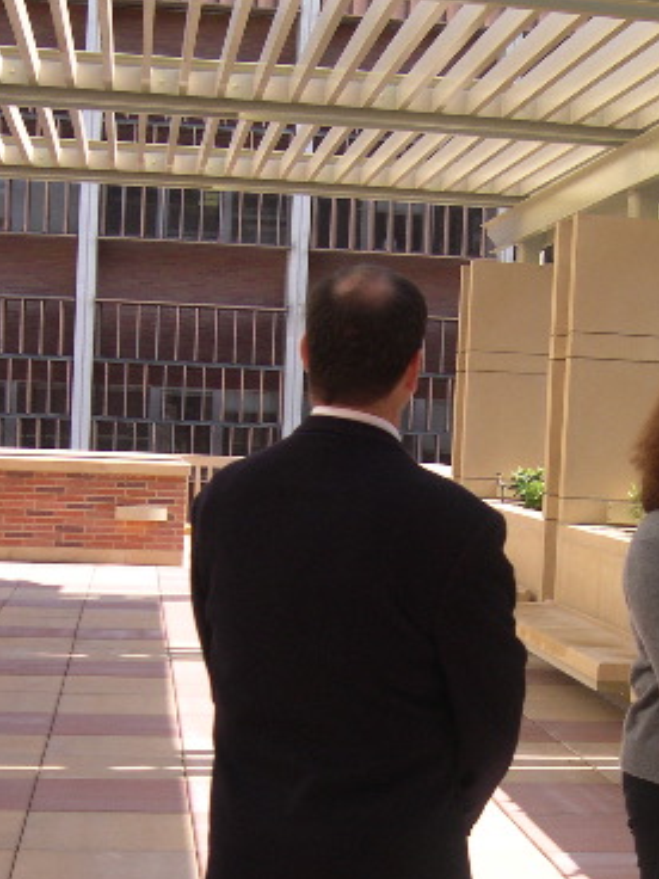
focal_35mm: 66
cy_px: 626
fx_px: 1675
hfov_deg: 22.2
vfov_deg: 29.1
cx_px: 446
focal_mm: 8
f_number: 2.8
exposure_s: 1/420
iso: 100
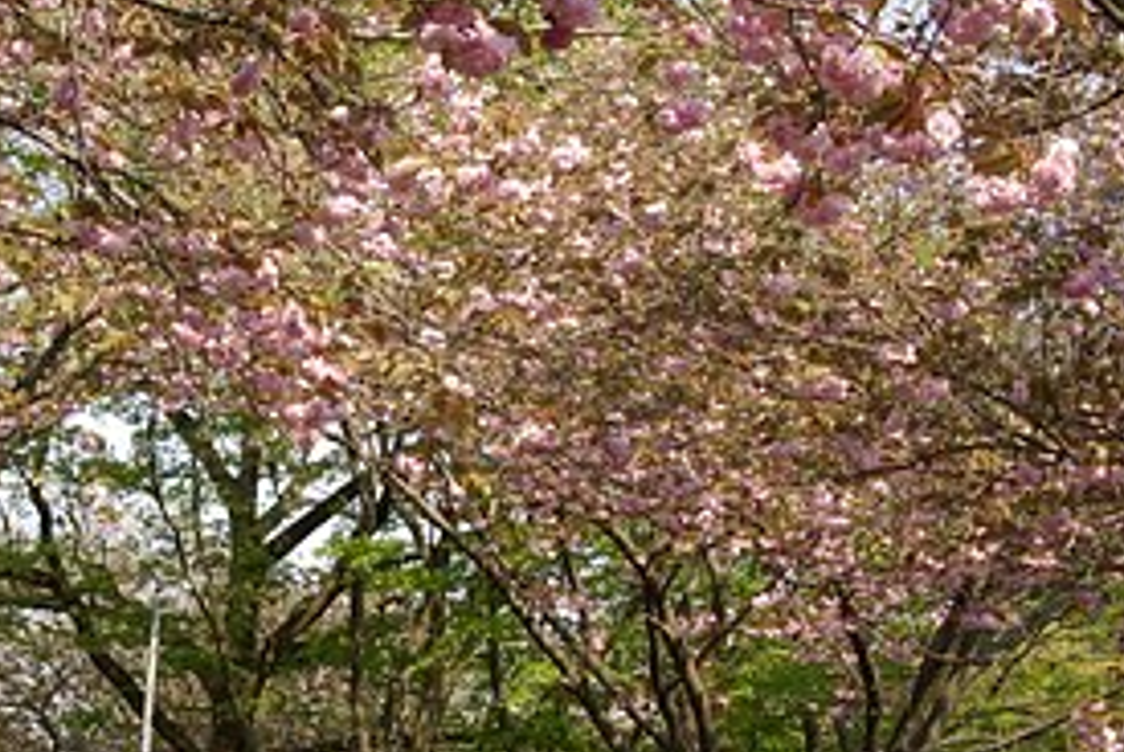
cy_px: 572
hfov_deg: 25.5
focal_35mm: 78
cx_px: 229
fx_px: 2438
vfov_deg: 17.4
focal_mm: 28
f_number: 8
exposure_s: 1/160
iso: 200
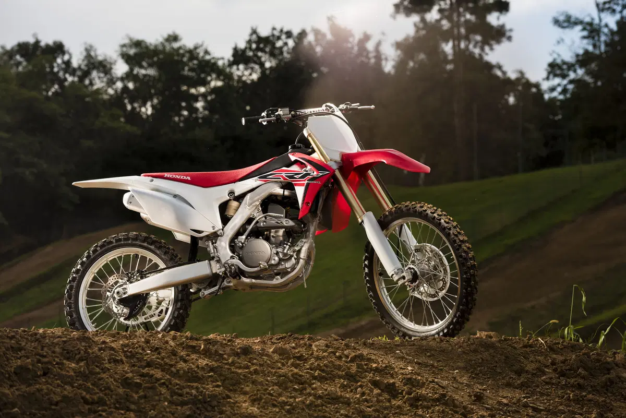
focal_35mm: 92
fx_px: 1600
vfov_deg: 14.9
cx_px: 313
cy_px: 209
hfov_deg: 22.1
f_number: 5.6
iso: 64
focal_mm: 92
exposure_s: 1/125
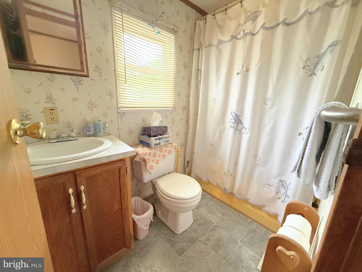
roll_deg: -1.4
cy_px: 136
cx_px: 181
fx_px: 146
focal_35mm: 14
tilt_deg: -12.7
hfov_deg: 102.1
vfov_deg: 85.7
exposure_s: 1/60
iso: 500
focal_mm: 2.22
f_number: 2.2
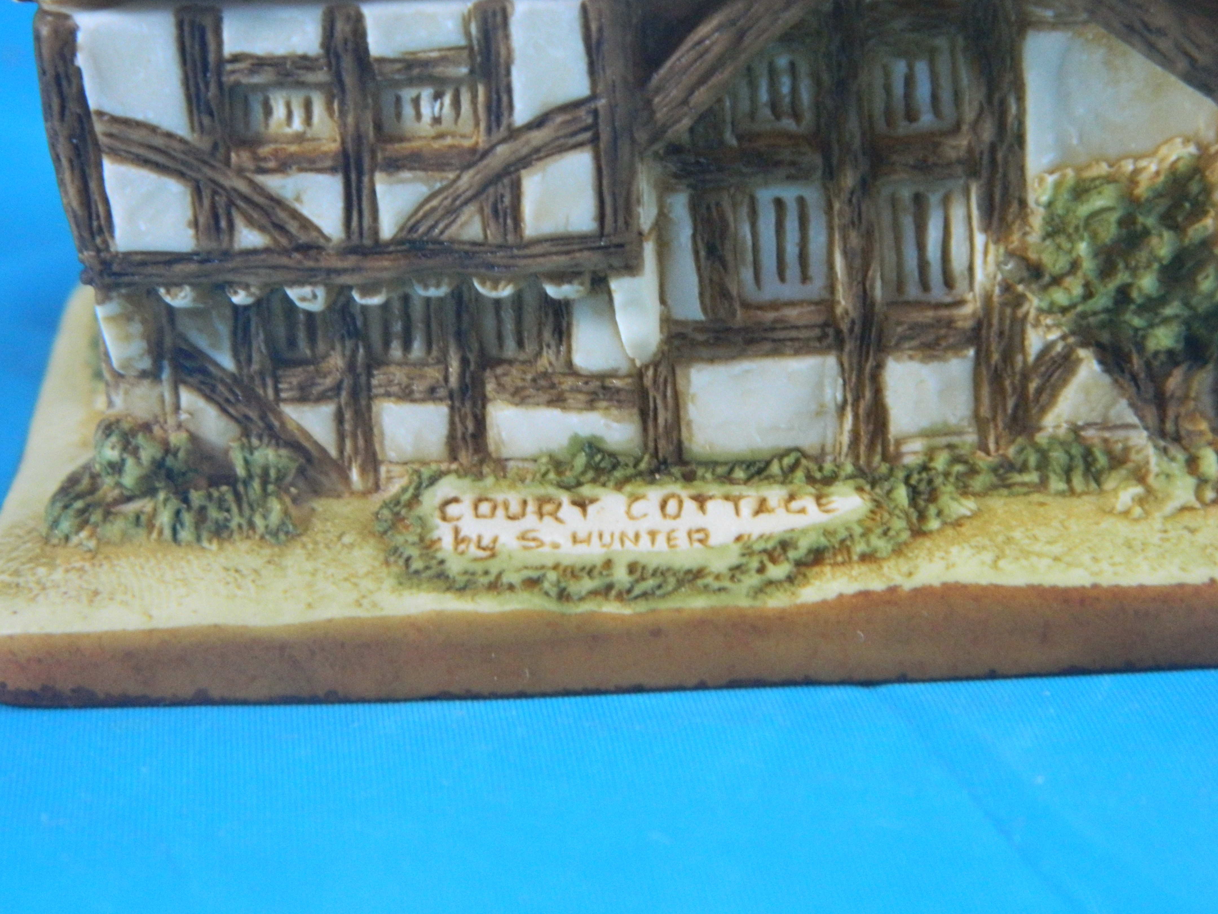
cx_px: 609
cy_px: 457
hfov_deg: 15.3
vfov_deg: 11.5
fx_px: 4539
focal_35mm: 129
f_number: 4.7
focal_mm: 23.2
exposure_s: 1/20
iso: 400
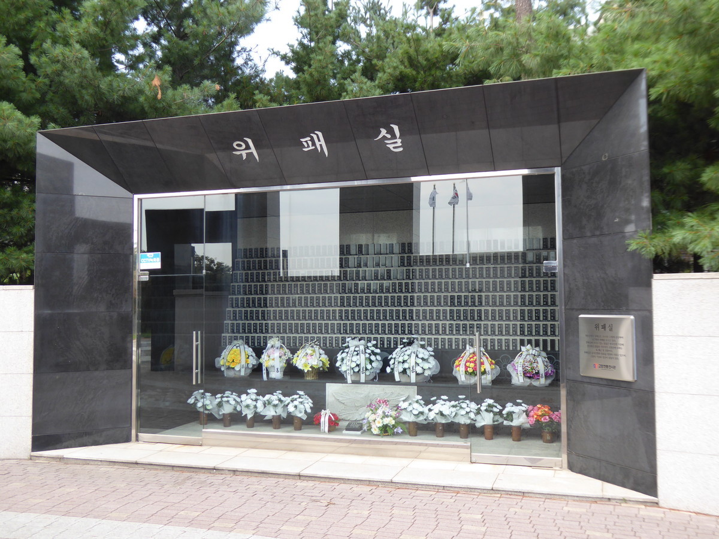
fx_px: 706
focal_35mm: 34
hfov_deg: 54.0
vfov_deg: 41.8
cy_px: 270
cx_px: 360
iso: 100
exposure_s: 1/100
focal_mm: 5.8
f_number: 3.6
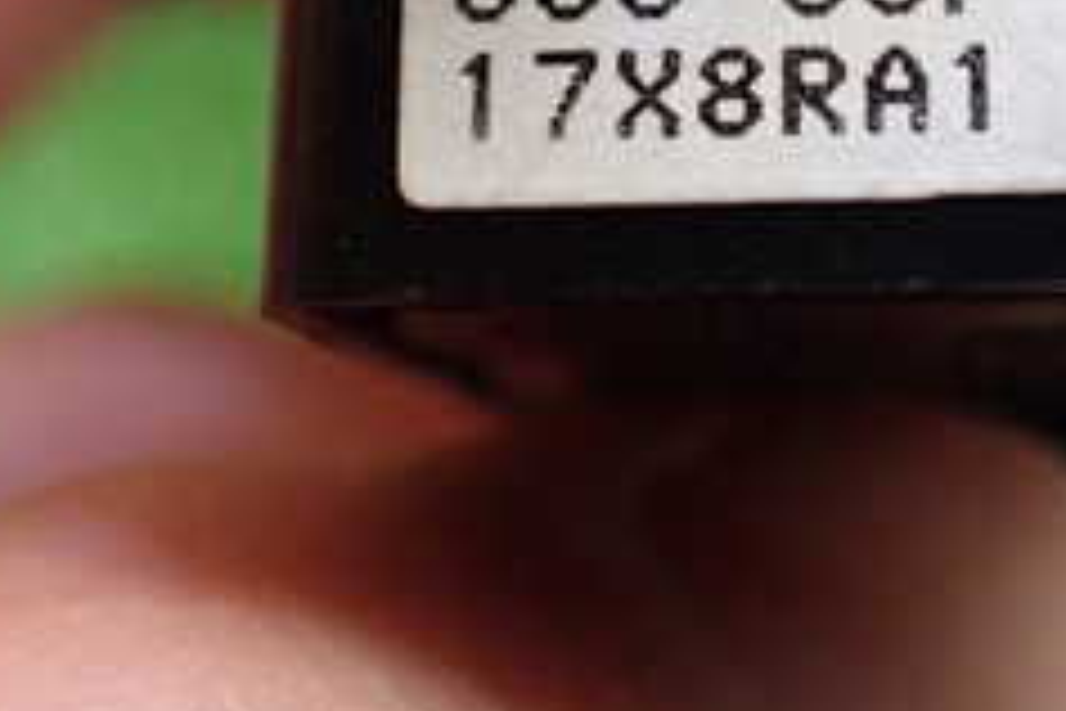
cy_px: -86
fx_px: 2339
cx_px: 999
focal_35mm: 79
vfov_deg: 16.7
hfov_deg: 24.8
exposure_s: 1/80
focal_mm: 5.4
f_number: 2.3
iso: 800
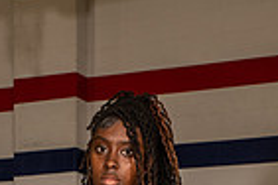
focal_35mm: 128
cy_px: 439
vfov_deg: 9.6
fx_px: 988
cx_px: 83
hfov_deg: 16.0
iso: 400
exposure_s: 1/320
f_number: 7.1
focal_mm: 40
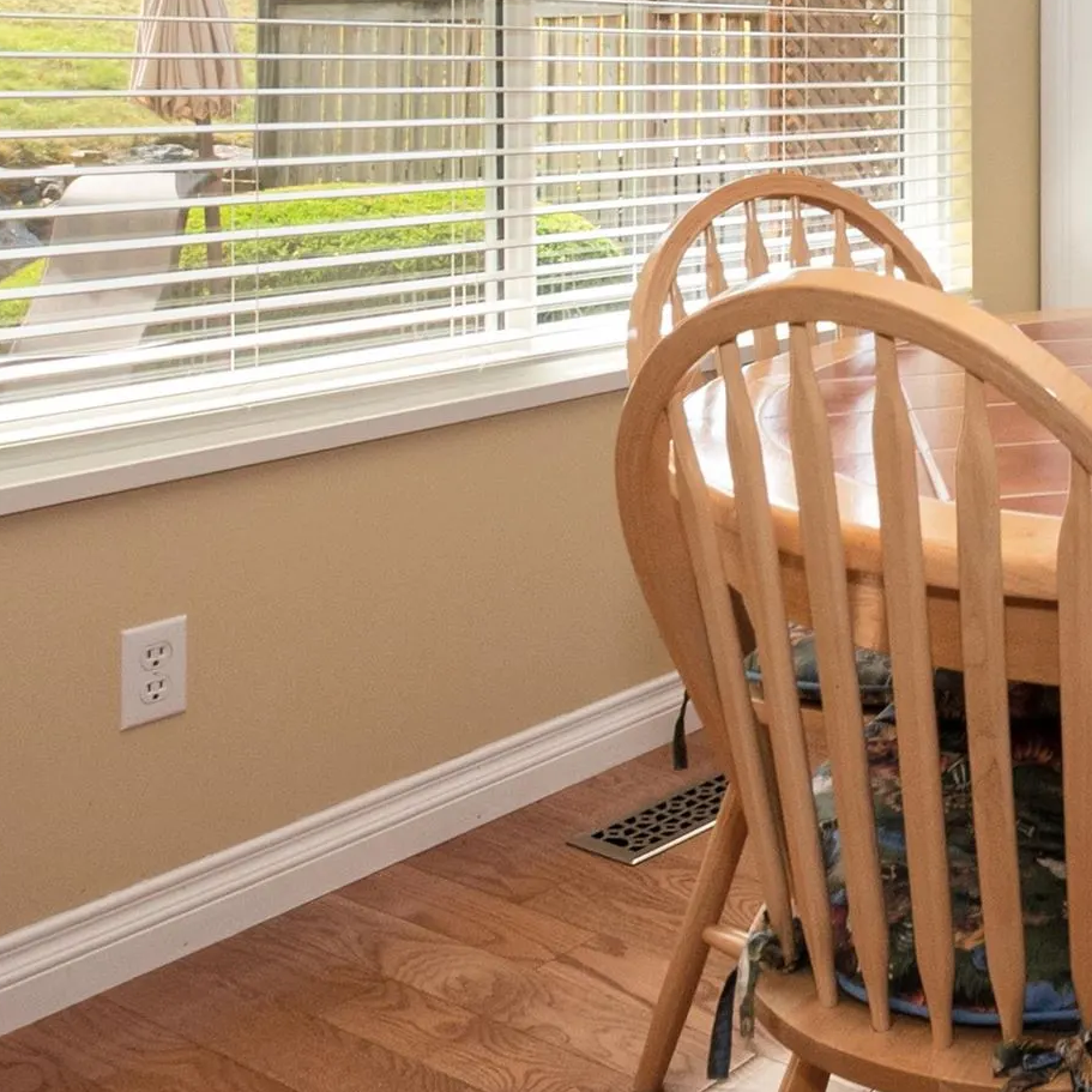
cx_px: 1310
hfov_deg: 32.4
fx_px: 1535
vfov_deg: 36.5
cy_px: 90
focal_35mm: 43
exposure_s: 1/100
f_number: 9
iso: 250
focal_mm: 10
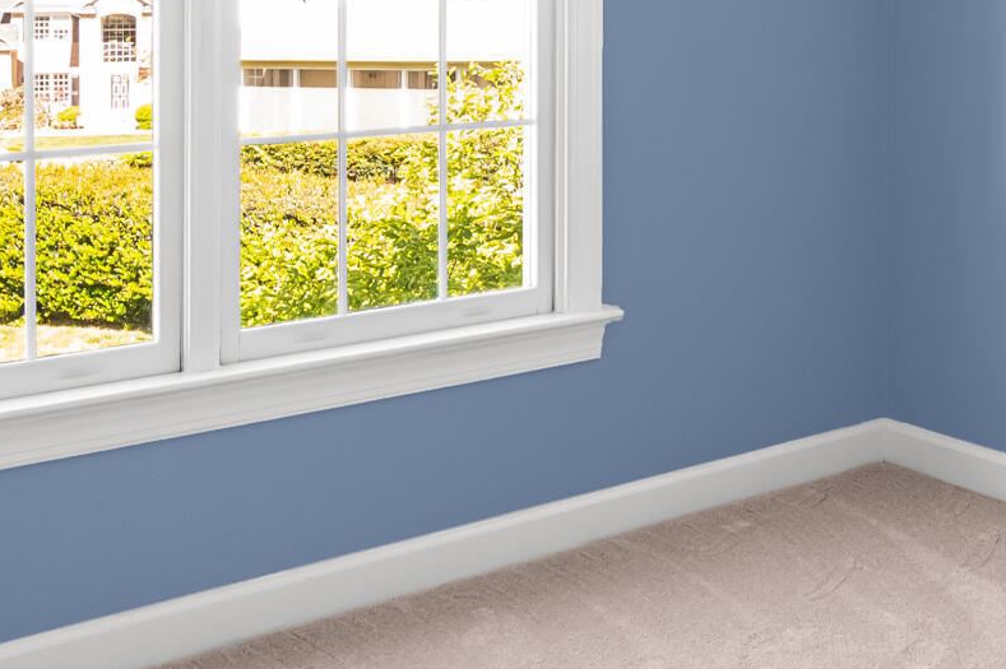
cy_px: -11
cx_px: 992
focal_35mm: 59
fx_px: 1645
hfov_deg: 31.6
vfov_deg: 22.1
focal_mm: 15.5
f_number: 8
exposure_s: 1/30
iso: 640
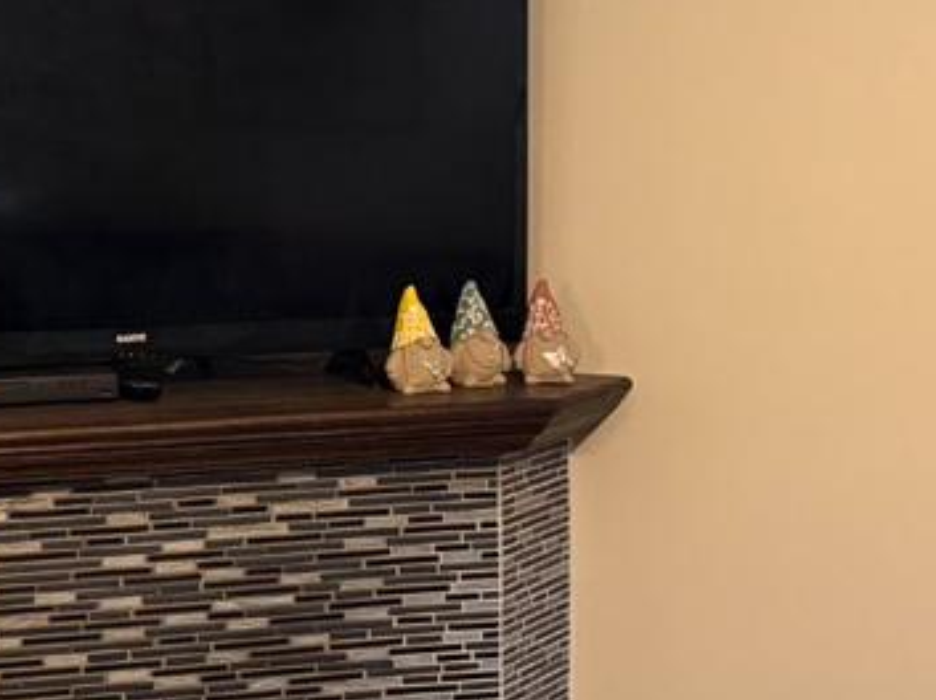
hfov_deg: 19.9
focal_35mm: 98
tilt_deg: -5.6
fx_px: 2647
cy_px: 321
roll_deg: +1.2
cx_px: 260
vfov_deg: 15.1
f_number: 1.78
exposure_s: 1/60
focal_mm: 6.76
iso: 640
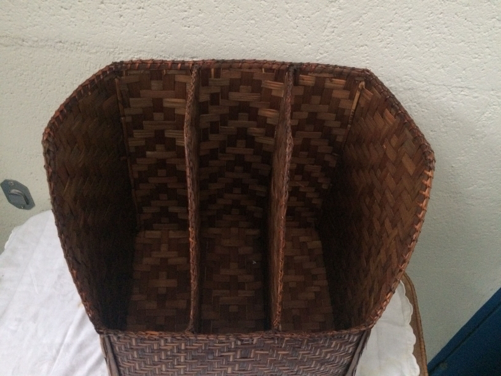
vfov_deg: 48.2
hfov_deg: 61.7
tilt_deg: -46.1
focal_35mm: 29
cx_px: 250
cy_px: 188
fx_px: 420
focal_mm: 4.15
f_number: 2.2
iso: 640
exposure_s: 1/17
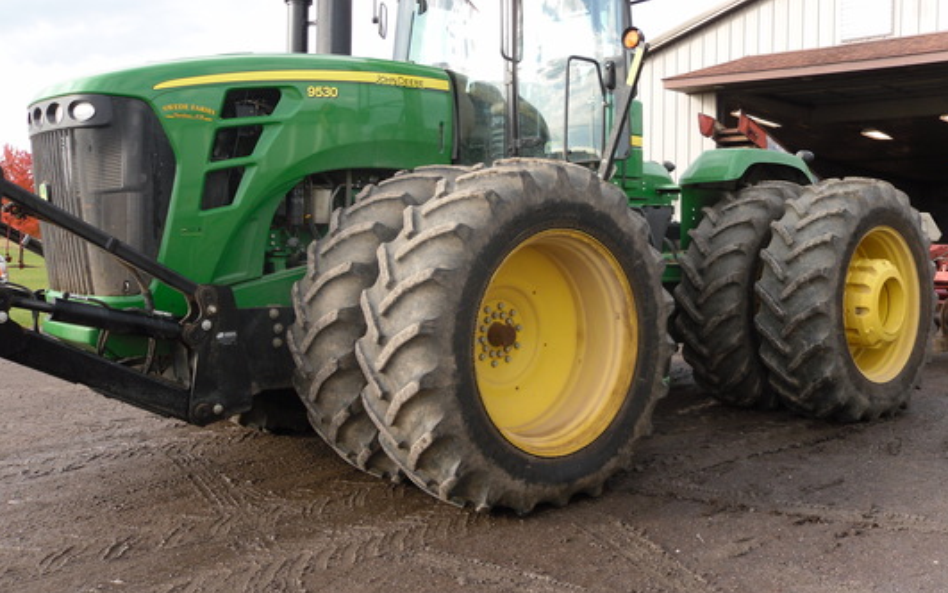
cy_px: 246
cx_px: 484
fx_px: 982
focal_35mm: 38
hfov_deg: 51.5
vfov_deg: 33.5
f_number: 3.5
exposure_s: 1/139
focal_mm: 6.3
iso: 80
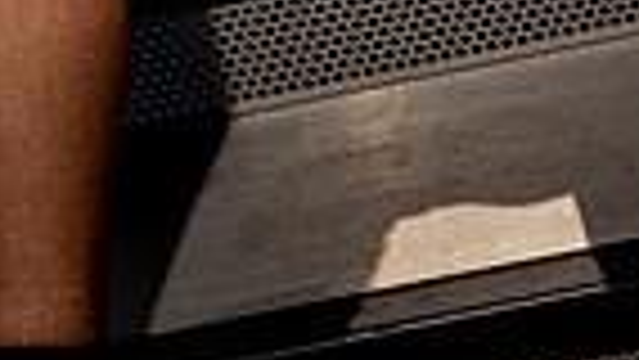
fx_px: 2085
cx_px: 302
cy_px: -621
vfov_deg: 8.6
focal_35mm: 123
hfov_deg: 17.4
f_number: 8
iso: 100
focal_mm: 37
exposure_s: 1/250
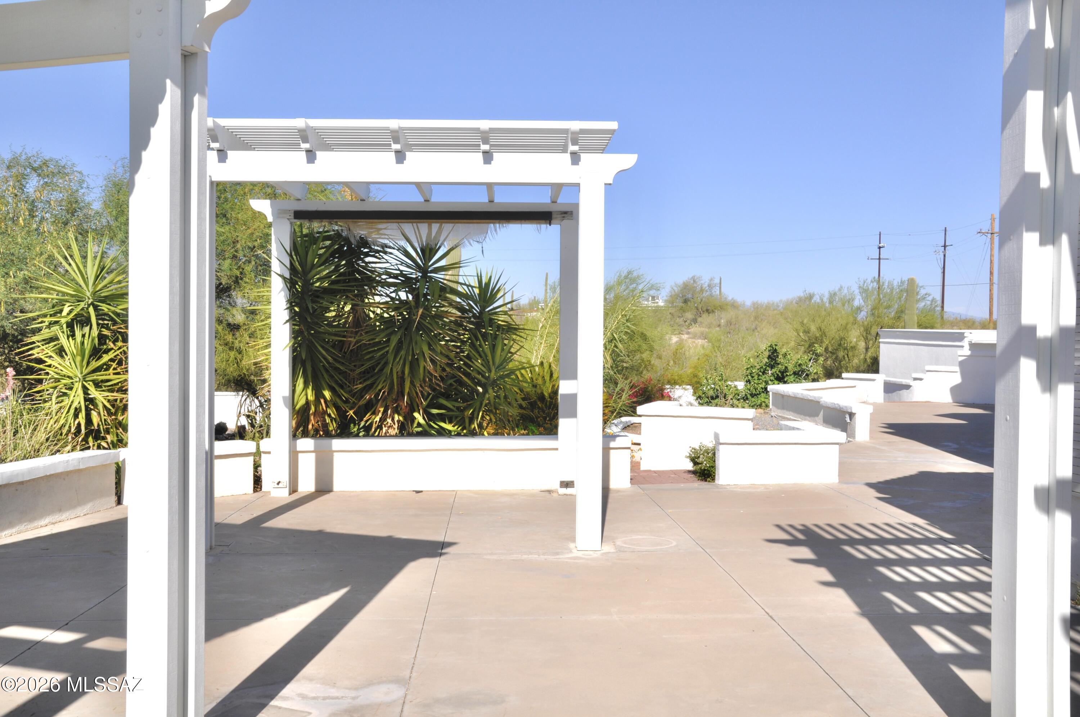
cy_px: 358
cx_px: 540
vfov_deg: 36.8
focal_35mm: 36
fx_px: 1079
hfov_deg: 53.2
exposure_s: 1/250
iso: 200
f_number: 16
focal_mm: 24
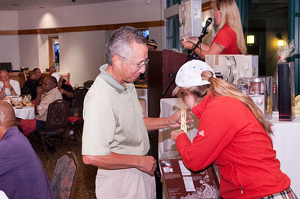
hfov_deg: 31.9
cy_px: 111
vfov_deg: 21.5
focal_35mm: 63
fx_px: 524
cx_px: 140
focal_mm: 34
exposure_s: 1/100
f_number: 4.5
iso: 1250
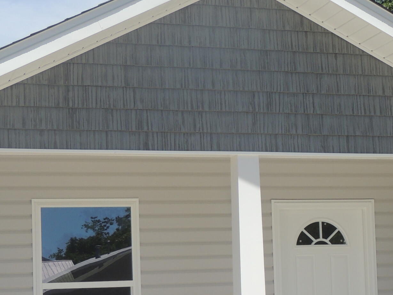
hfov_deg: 18.5
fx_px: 1192
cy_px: 199
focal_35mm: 105
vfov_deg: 14.1
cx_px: 321
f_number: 3.4
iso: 100
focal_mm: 7.6
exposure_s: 1/1000
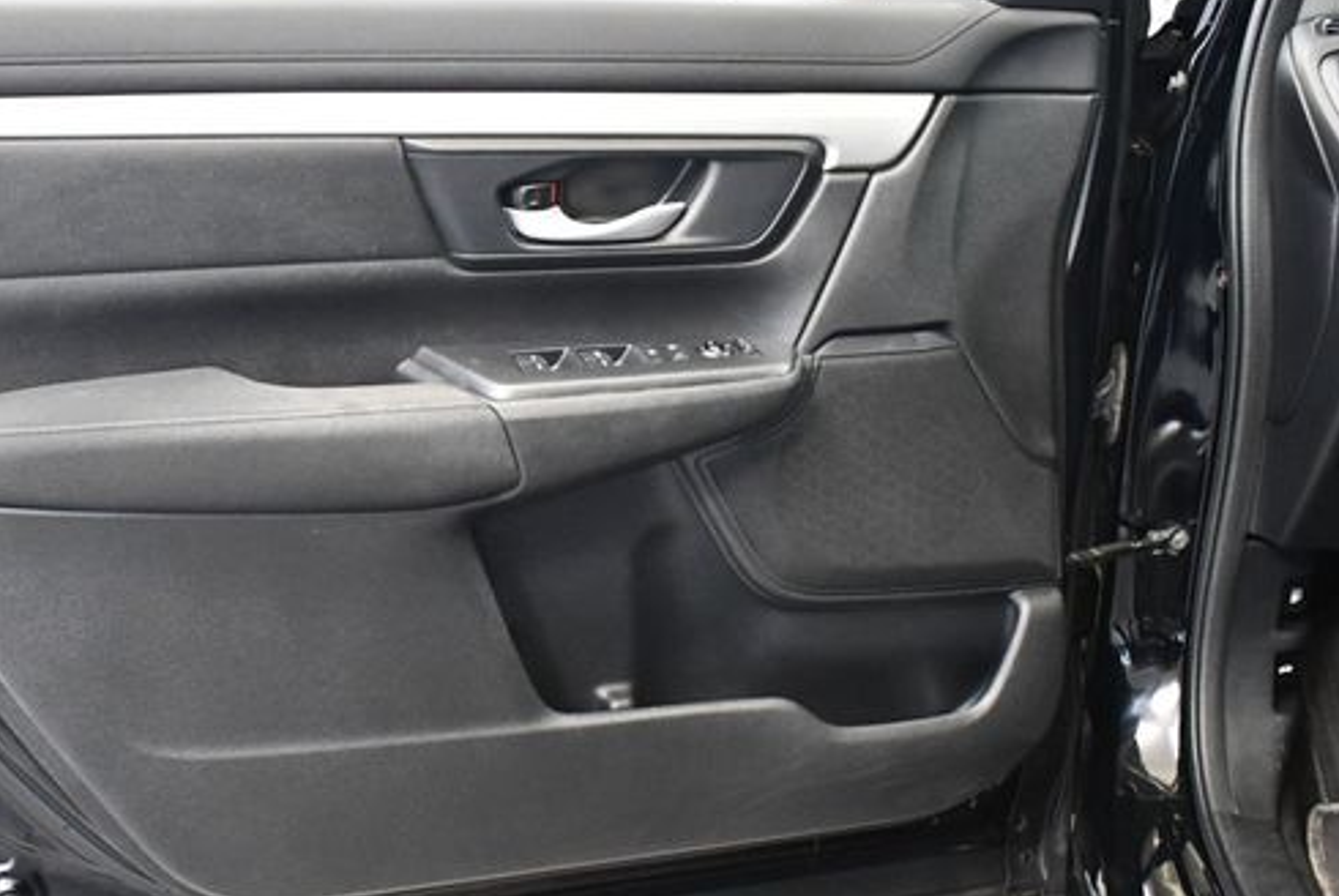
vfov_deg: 28.7
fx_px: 1750
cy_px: 503
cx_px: 475
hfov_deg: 41.5
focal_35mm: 47
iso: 4500
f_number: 3.5
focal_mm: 18
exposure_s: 1/60
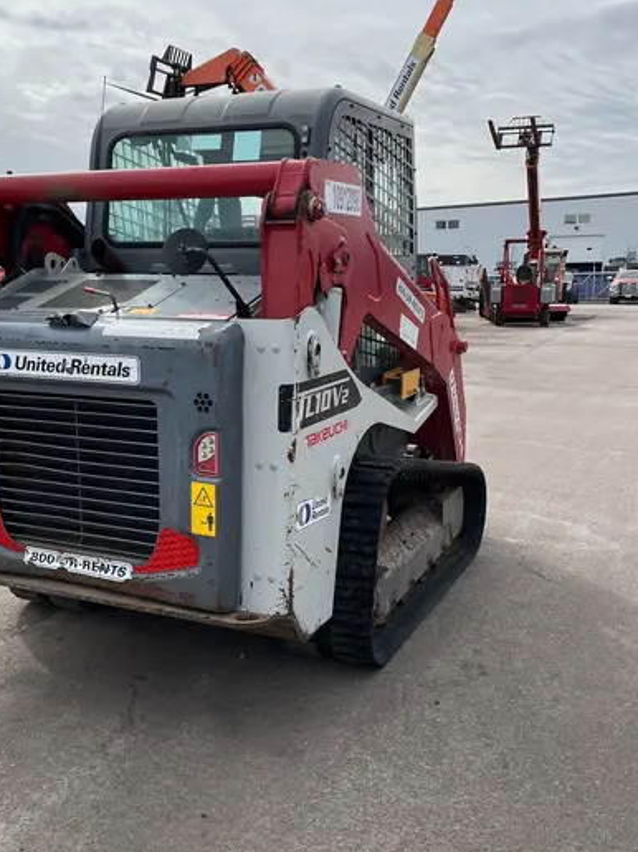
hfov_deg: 38.6
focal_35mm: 37
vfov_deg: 50.1
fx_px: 910
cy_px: 457
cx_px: 273
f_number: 1.6
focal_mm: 5.1
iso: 50
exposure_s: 1/2463
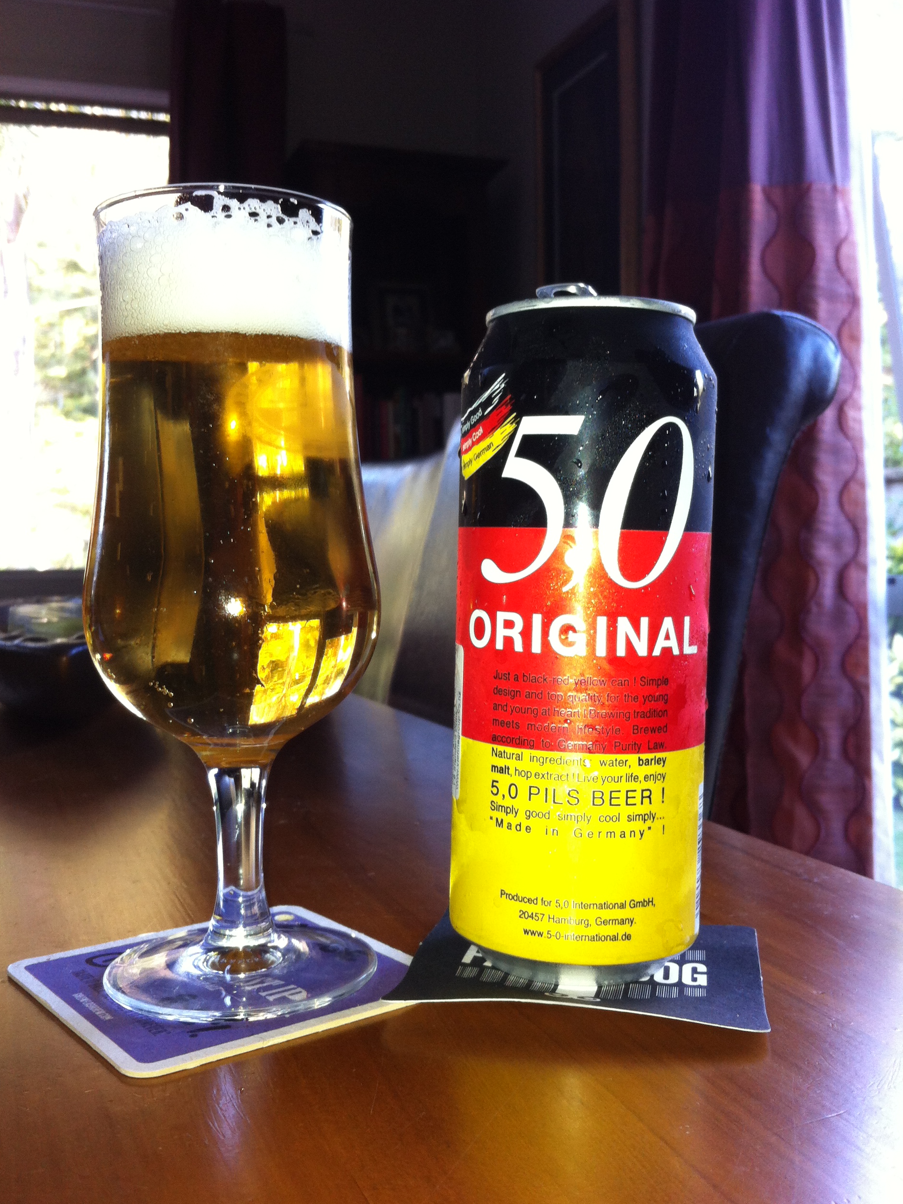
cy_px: 596
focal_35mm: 36
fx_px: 1252
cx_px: 441
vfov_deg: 51.4
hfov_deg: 39.7
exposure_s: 1/15
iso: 80
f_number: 2.8
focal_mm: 3.85
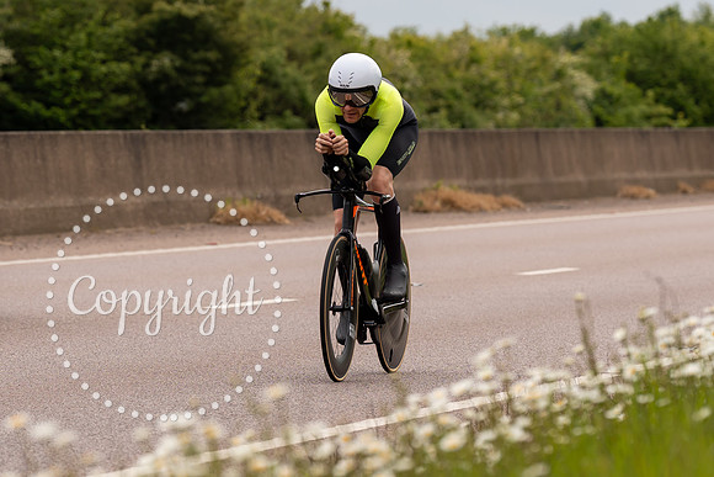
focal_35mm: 297
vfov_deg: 4.6
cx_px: 398
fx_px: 5885
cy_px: 143
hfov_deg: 6.9
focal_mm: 144
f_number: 4
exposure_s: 1/800
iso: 125
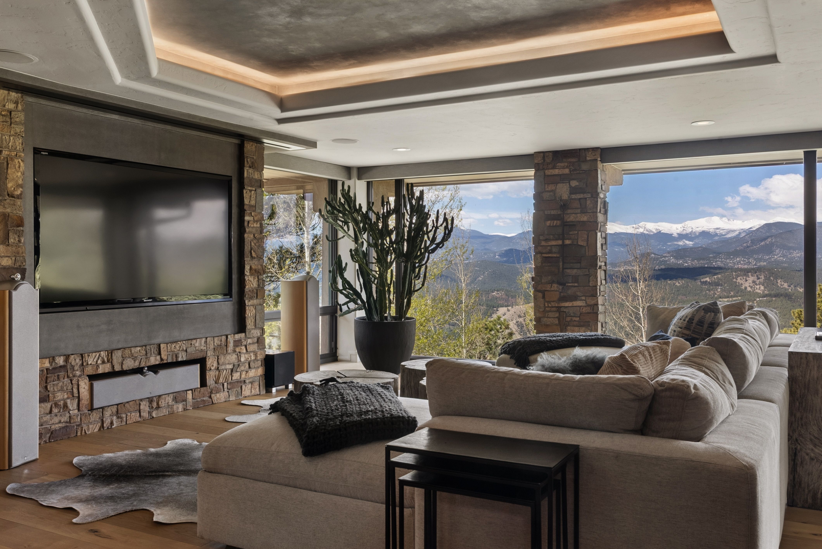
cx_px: 411
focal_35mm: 30
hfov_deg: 61.9
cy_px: 274
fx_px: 685
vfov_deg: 43.7
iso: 400
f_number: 16
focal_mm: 30
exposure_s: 1/50
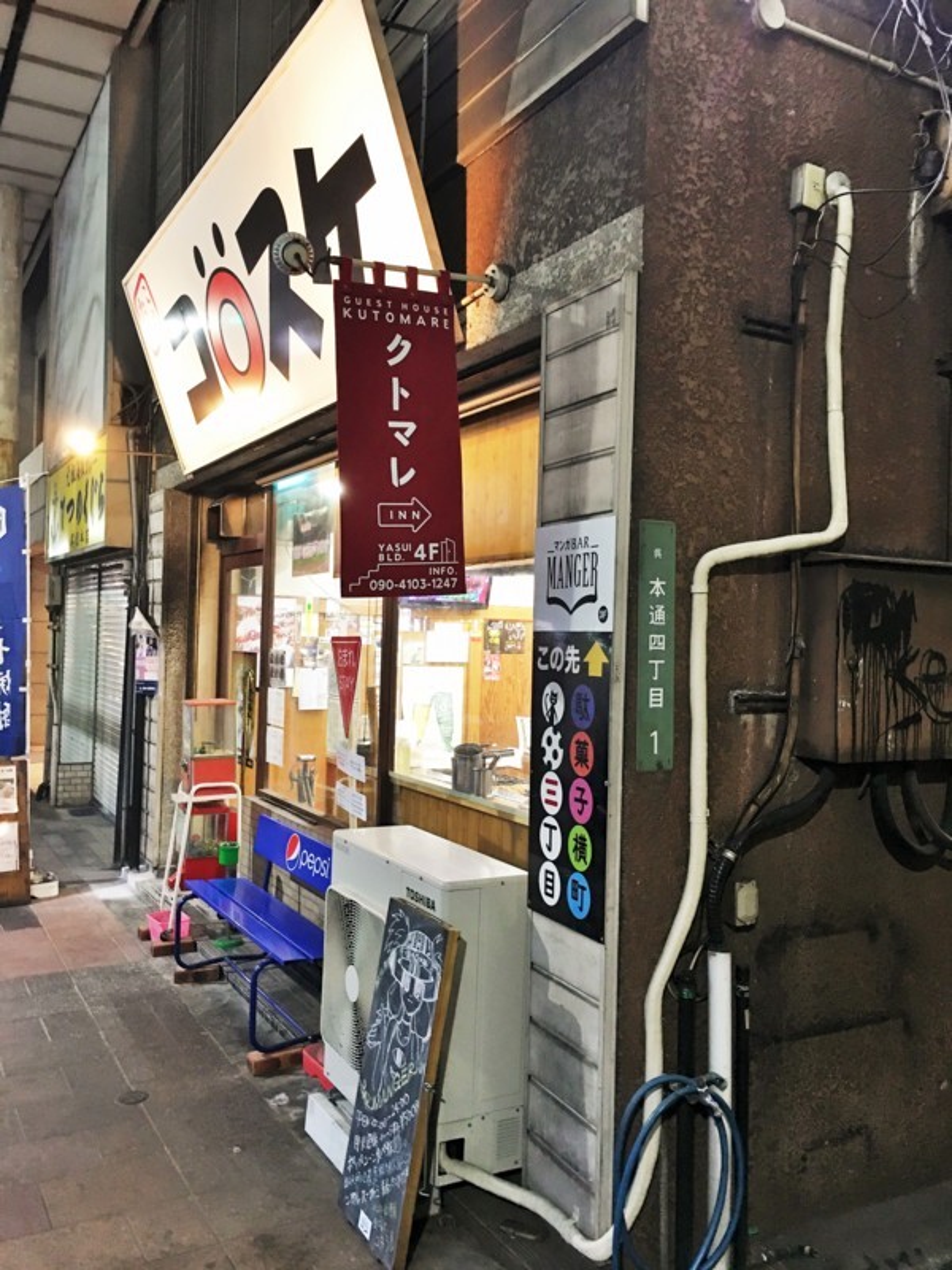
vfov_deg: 61.7
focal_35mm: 29
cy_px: 635
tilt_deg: +1.4
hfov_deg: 48.2
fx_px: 1063
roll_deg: -2.4
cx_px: 476
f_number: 2.2
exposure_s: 1/10
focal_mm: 4.15
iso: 80
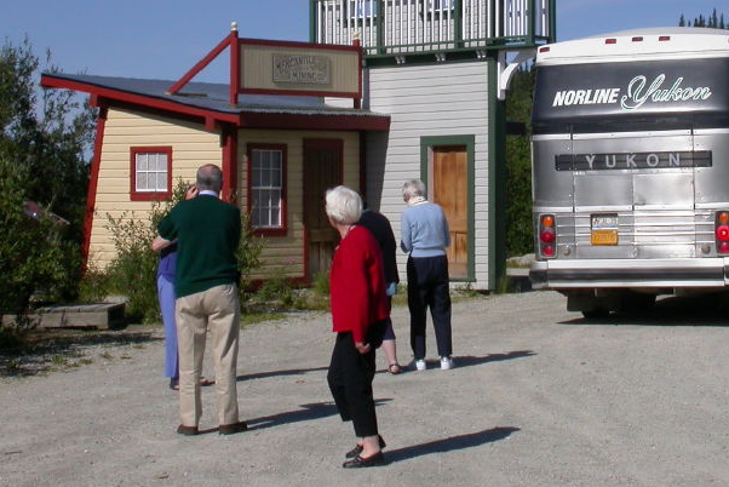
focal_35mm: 106
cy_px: 91
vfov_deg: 12.9
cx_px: 454
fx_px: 2147
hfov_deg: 19.2
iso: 100
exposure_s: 1/579
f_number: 9.2
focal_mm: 13.8
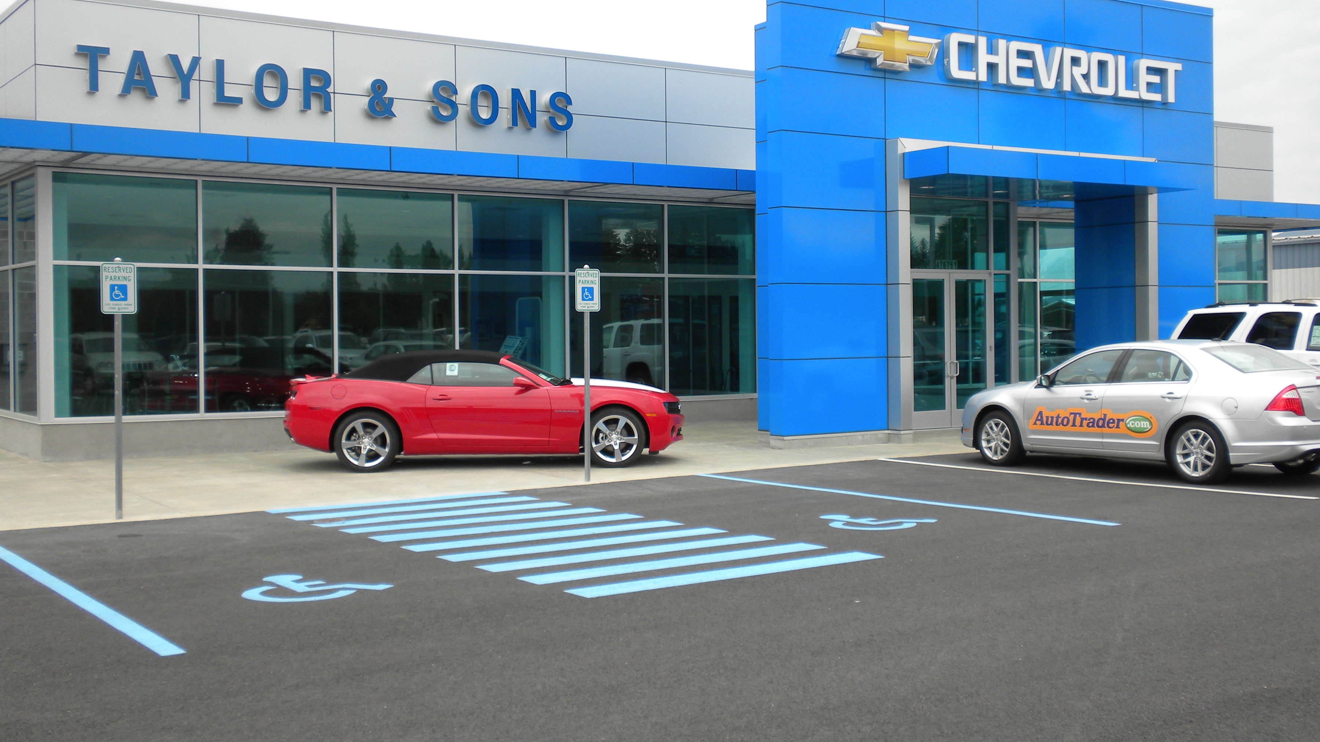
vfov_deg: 26.5
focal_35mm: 45
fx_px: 1575
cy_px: 332
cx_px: 683
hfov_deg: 45.5
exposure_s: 1/164
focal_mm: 6.6
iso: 64
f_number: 3.5
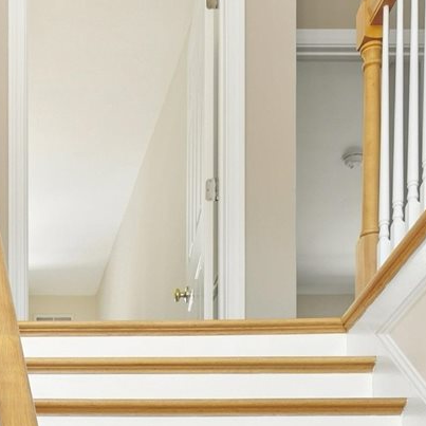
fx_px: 1396
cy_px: 944
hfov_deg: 16.4
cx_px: -133
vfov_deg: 13.7
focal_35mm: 100
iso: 250
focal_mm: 15.5
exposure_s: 1
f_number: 7.1
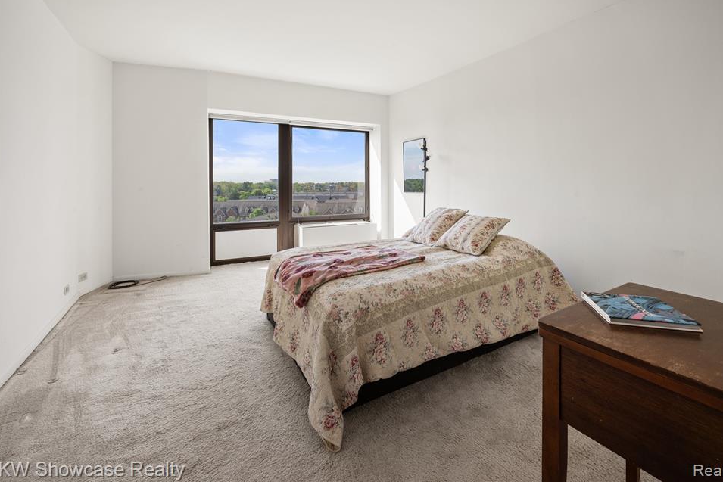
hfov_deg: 100.3
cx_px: 382
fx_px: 301
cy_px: 225
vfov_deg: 77.2
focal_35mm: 15
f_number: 11
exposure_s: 1/13
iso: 100
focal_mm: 14
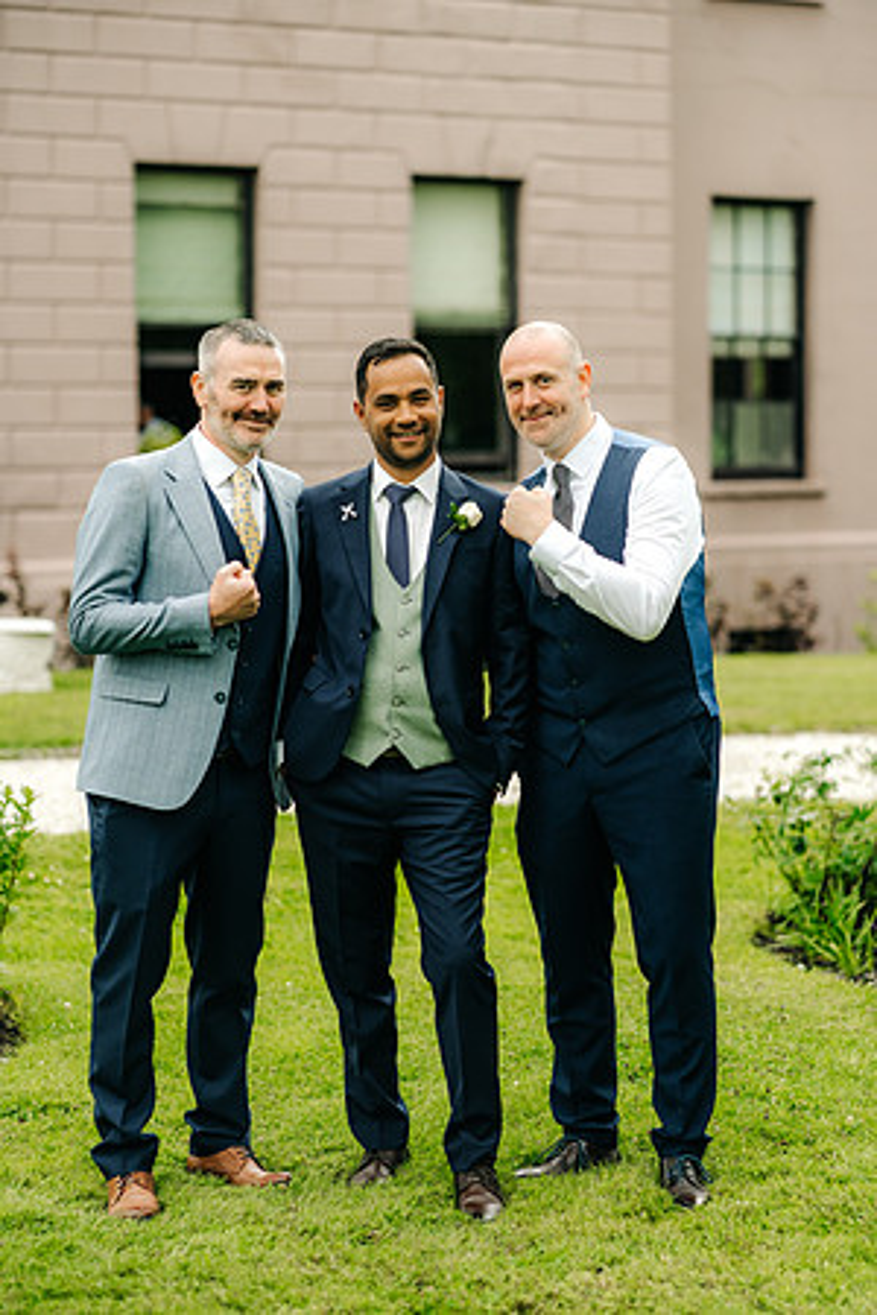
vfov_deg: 23.9
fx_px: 3106
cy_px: 658
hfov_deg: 16.1
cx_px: 438
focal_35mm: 85
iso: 400
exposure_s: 1/800
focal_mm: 85
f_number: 2.5
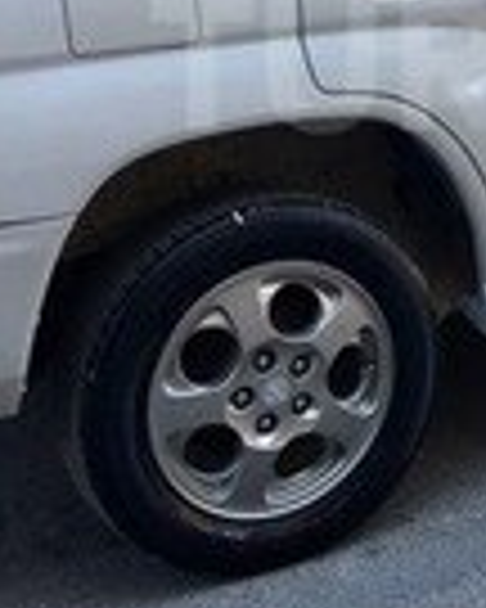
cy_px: 63
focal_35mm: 104
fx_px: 1870
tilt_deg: -11.8
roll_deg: +1.9
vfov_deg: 18.2
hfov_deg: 14.3
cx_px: 612
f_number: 2.2
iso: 25
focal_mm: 4.15
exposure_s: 1/100
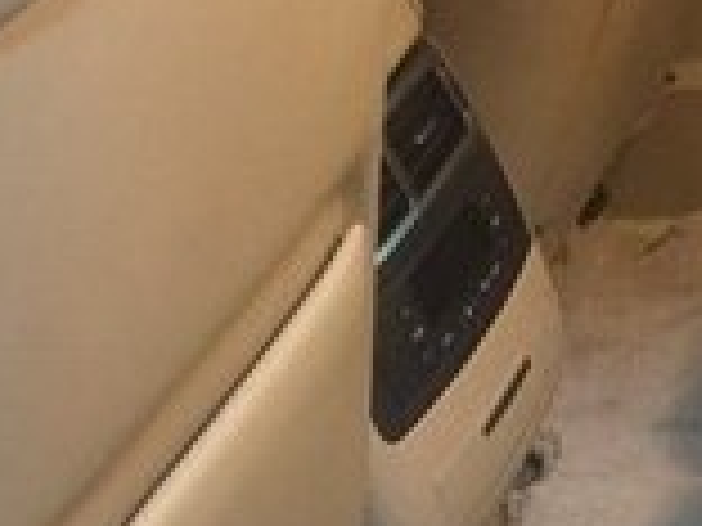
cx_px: 1224
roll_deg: +3.9
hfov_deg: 14.3
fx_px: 2494
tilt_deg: -38.5
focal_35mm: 123
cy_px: 798
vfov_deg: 11.5
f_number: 2.2
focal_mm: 4.15
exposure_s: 1/33
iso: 200
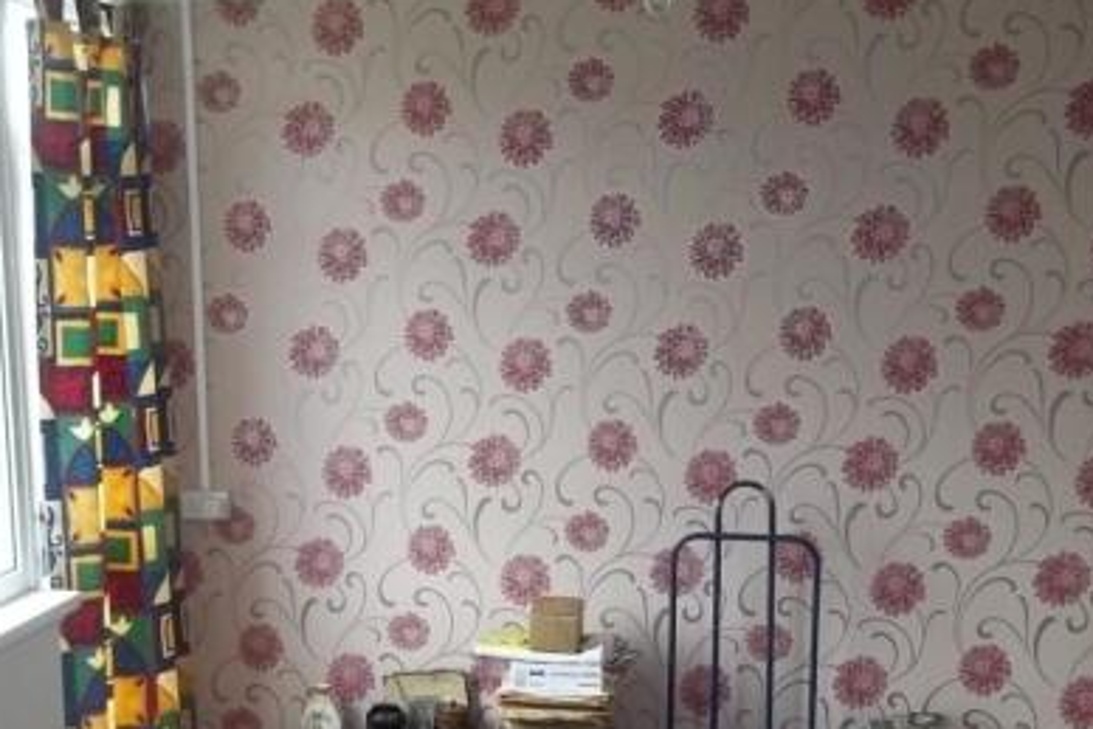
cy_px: 604
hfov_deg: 39.3
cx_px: 399
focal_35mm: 50
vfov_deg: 26.4
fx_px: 1519
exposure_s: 1/40
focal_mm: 5.7
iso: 160
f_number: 2.9
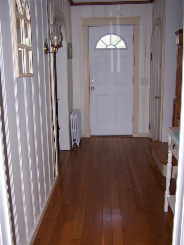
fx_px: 269
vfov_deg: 49.0
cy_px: 122
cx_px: 92
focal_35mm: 38
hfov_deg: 37.7
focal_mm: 6.3
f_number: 2.8
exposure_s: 1/60
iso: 140
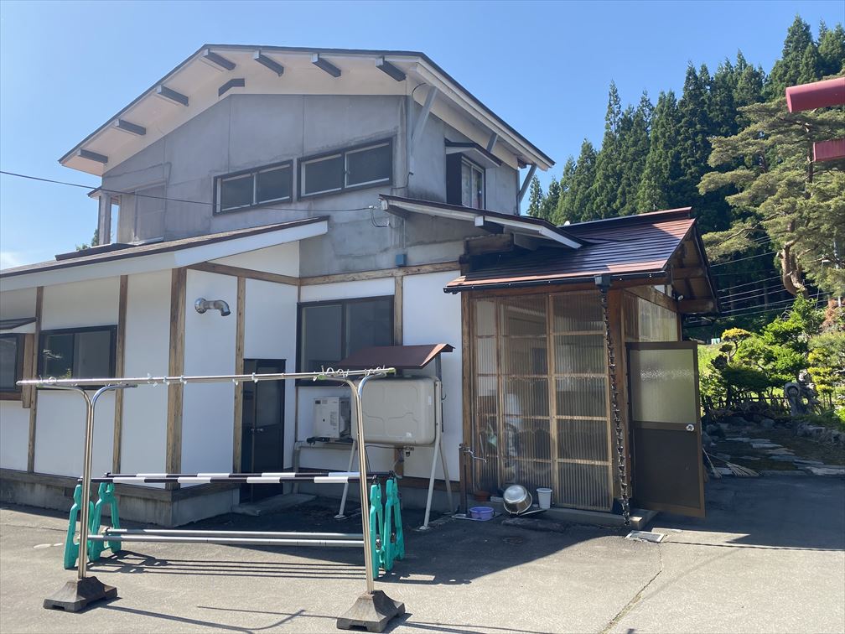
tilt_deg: +3.5
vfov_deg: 53.1
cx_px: 422
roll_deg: -0.2
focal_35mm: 26
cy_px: 317
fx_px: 635
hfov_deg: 67.3
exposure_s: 1/1103
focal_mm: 4.25
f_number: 1.8
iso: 32
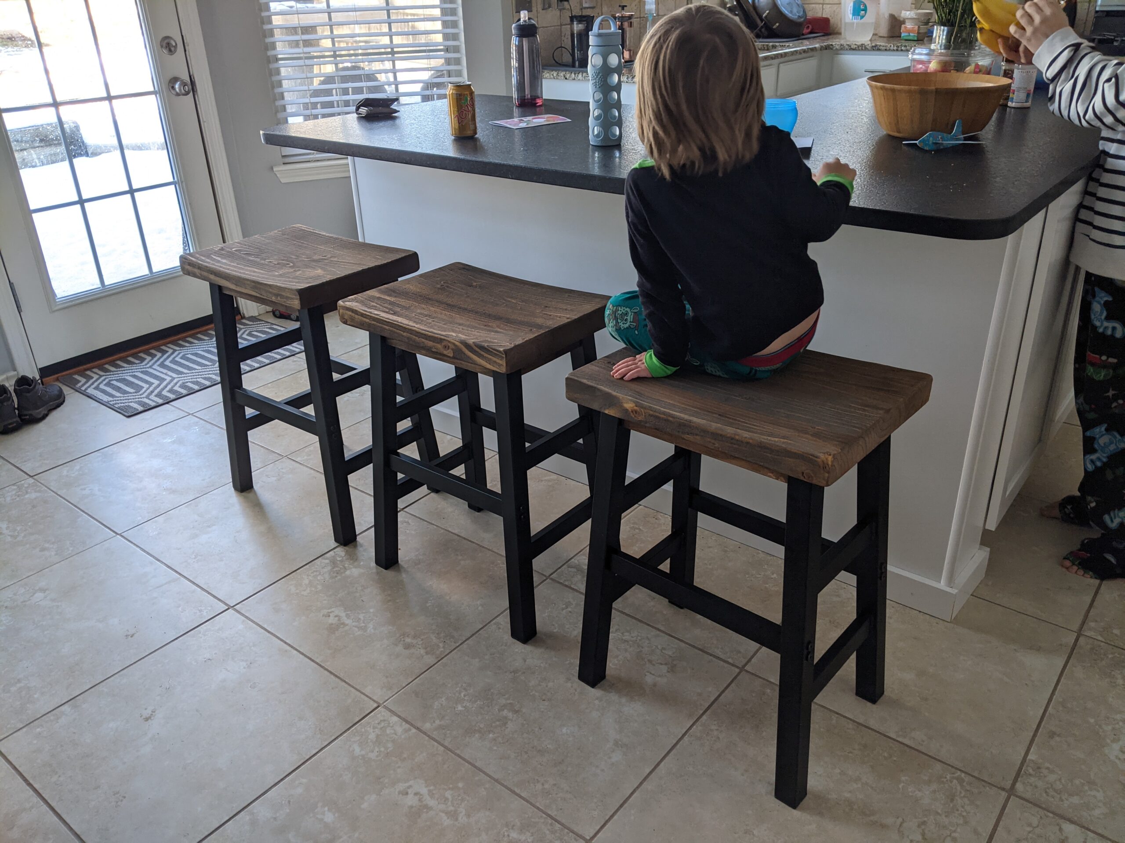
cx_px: 562
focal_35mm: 27
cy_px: 422
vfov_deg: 51.4
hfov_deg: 65.3
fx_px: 877
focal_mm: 4.44
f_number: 1.8
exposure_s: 1/125
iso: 64
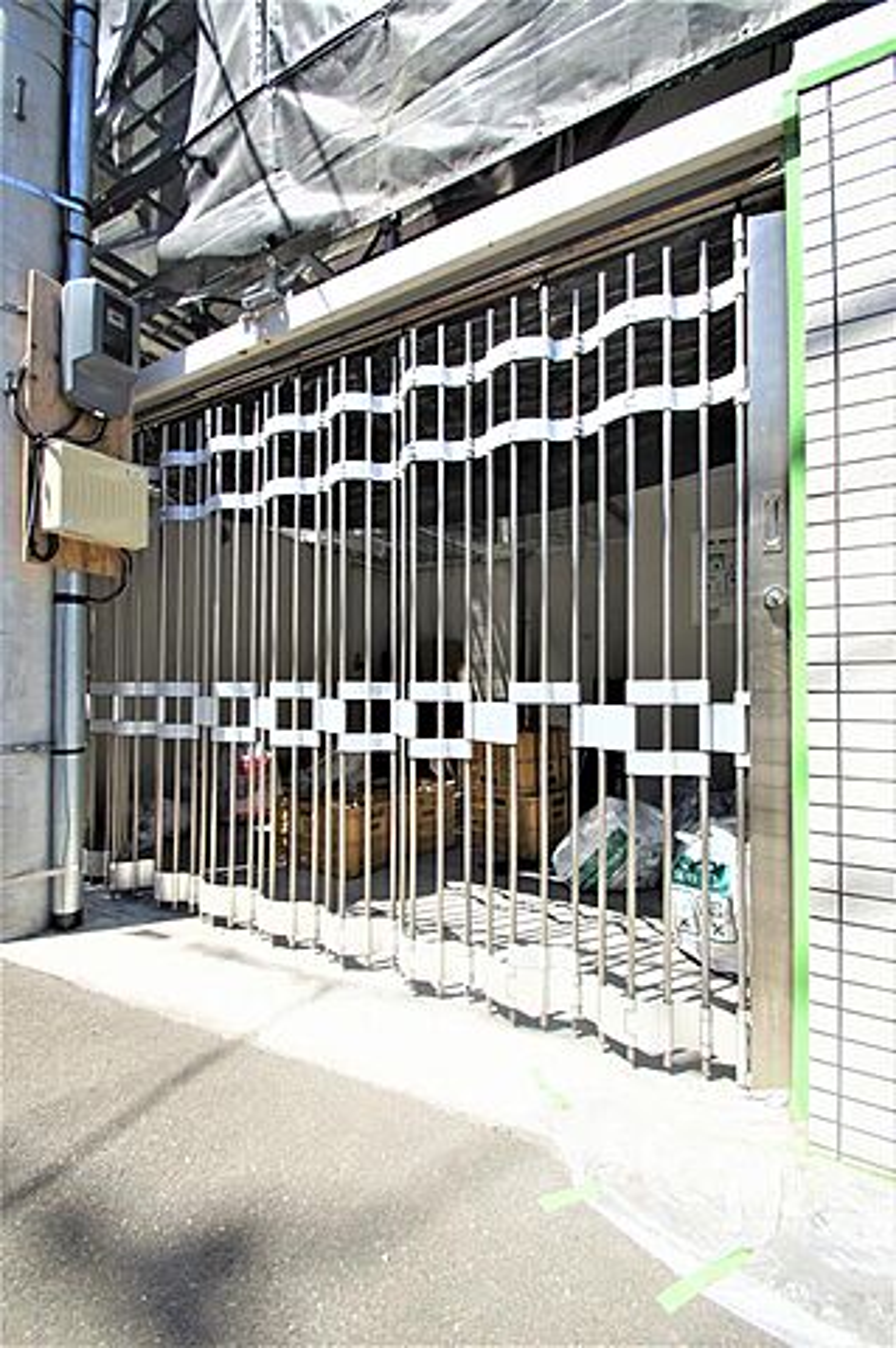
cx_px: 448
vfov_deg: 100.4
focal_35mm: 15
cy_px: 674
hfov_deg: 77.2
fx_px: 561
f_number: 7.1
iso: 100
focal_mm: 10
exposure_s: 1/160
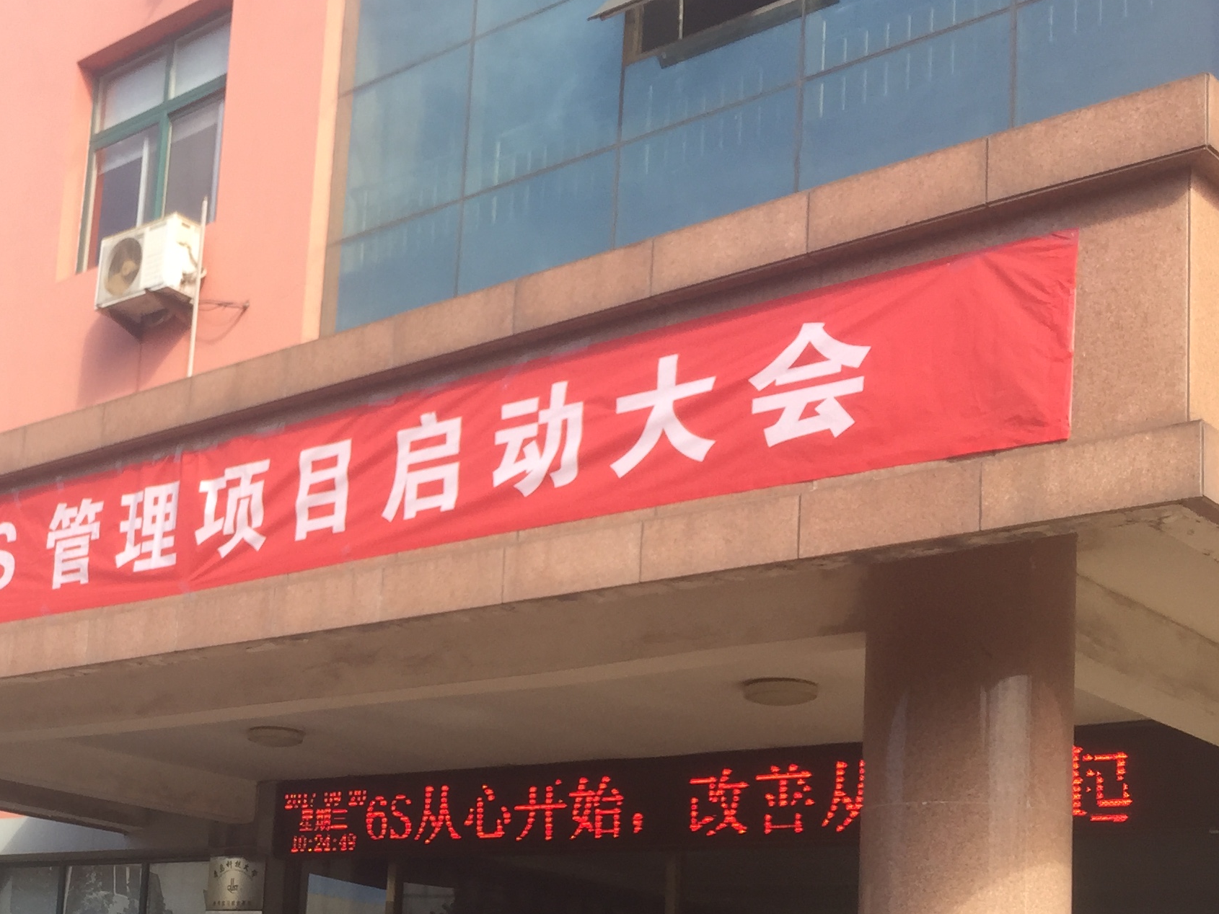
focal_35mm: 56
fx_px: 1972
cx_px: 146
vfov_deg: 25.4
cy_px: 791
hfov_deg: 32.8
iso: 32
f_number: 2.2
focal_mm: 4.15
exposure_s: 1/465
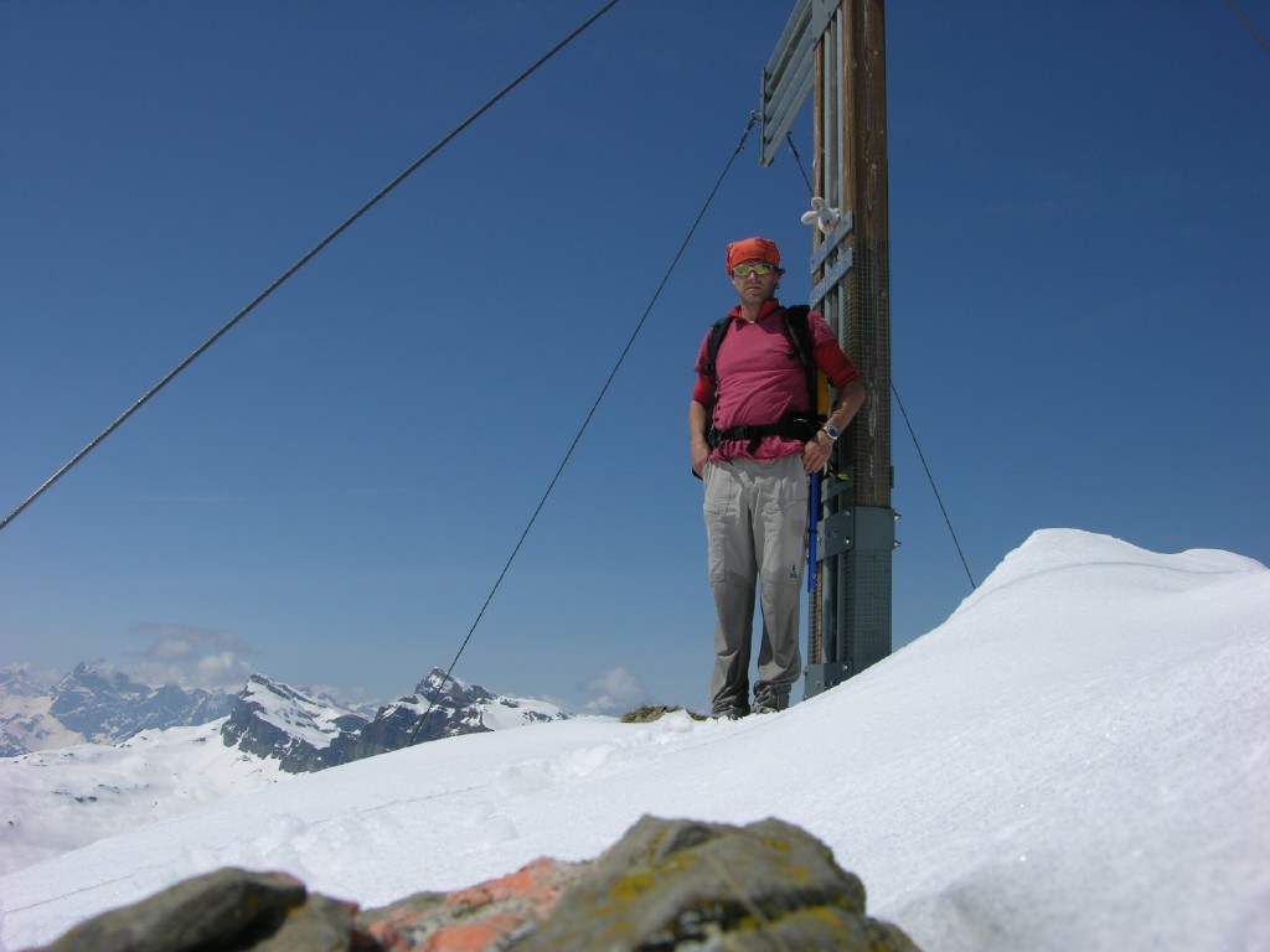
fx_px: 1284
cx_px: 635
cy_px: 476
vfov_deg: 40.7
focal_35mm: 35
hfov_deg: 52.6
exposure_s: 1/410
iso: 50
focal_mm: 8.9
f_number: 8
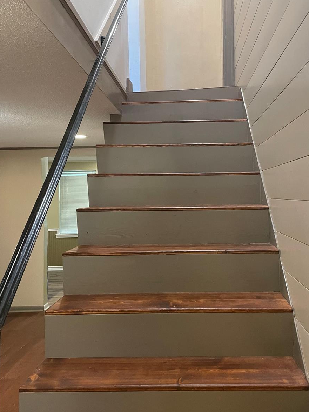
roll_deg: +1.1
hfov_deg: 41.4
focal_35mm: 34
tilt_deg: +2.8
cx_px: 200
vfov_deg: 53.9
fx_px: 405
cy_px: 193
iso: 400
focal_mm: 4.2
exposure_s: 1/60
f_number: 1.6
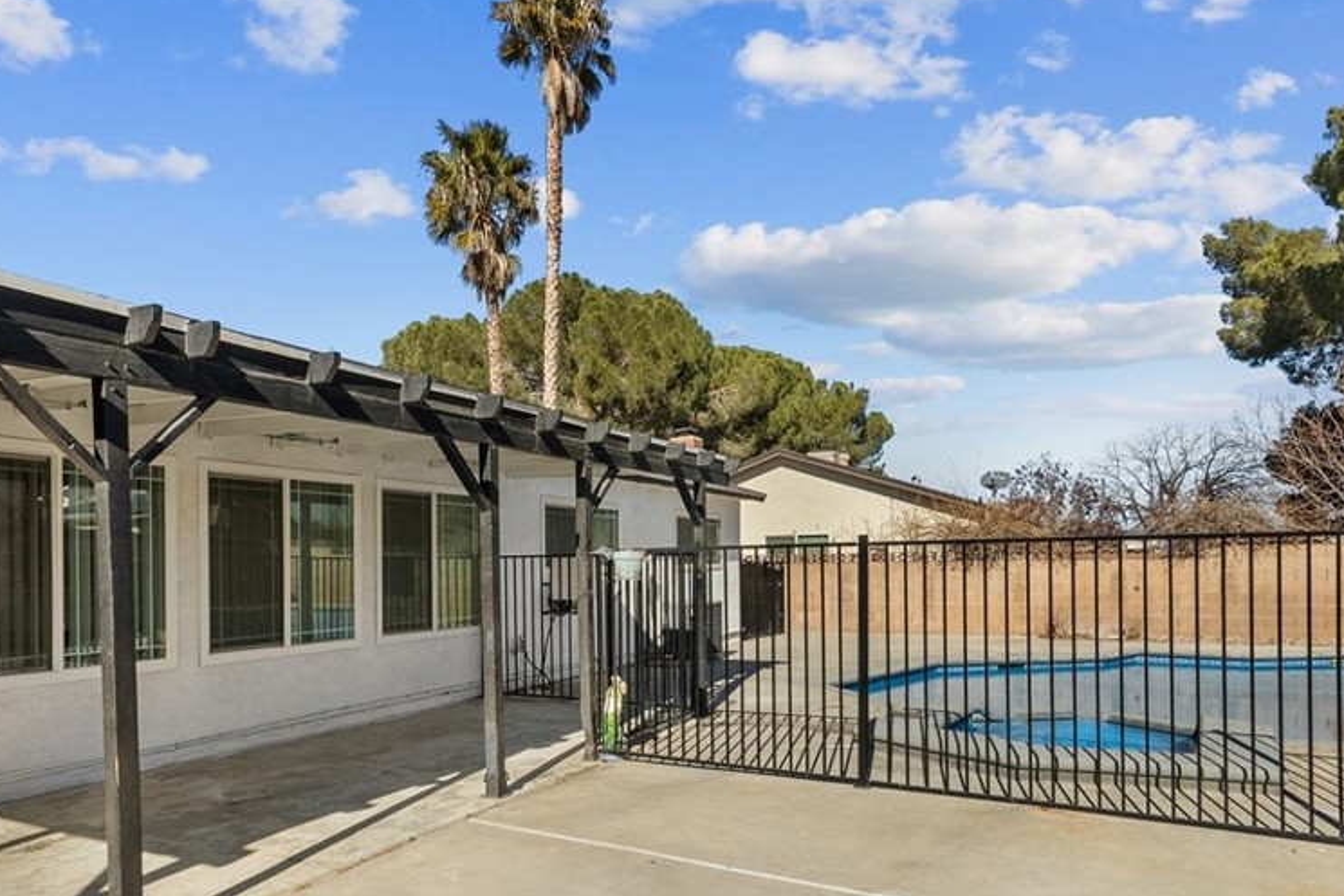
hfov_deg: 78.6
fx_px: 821
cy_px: 518
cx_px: 680
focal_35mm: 22
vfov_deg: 57.0
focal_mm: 16
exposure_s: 1/200
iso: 2000
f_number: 14
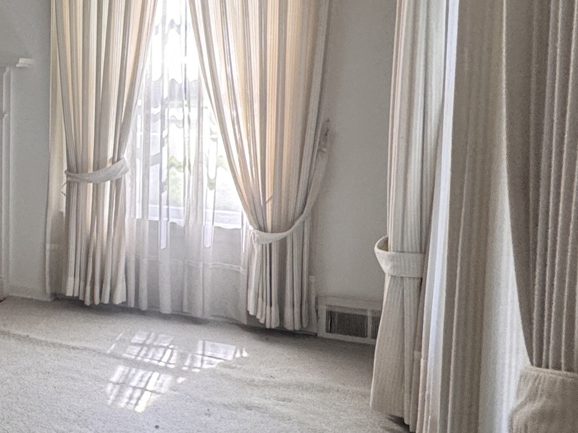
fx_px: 768
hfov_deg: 33.4
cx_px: -119
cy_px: 131
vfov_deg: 31.2
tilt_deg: -3.7
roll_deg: -0.1
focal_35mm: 46
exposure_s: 1/120
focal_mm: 2.22
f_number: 2.2
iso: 200
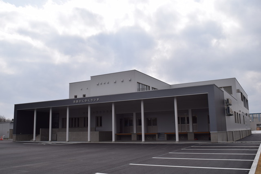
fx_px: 250
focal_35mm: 34
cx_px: 130
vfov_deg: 38.4
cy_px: 87
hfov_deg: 55.1
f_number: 13
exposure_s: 1/200
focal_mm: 23
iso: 100
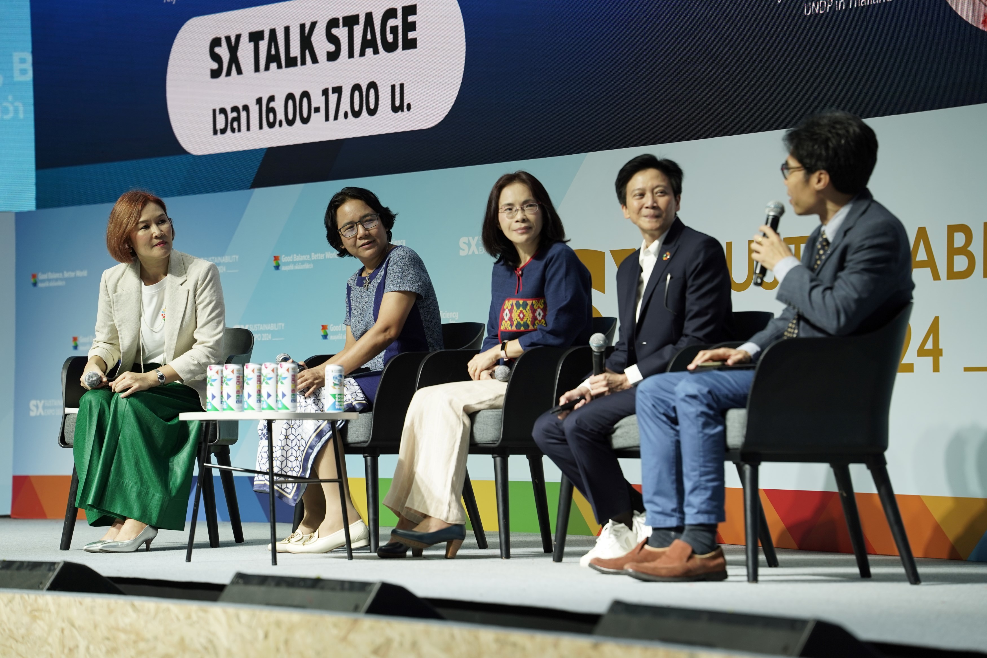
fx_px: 3646
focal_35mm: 133
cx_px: 494
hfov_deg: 15.4
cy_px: 329
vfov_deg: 10.3
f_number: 4
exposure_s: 1/250
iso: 500
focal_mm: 133
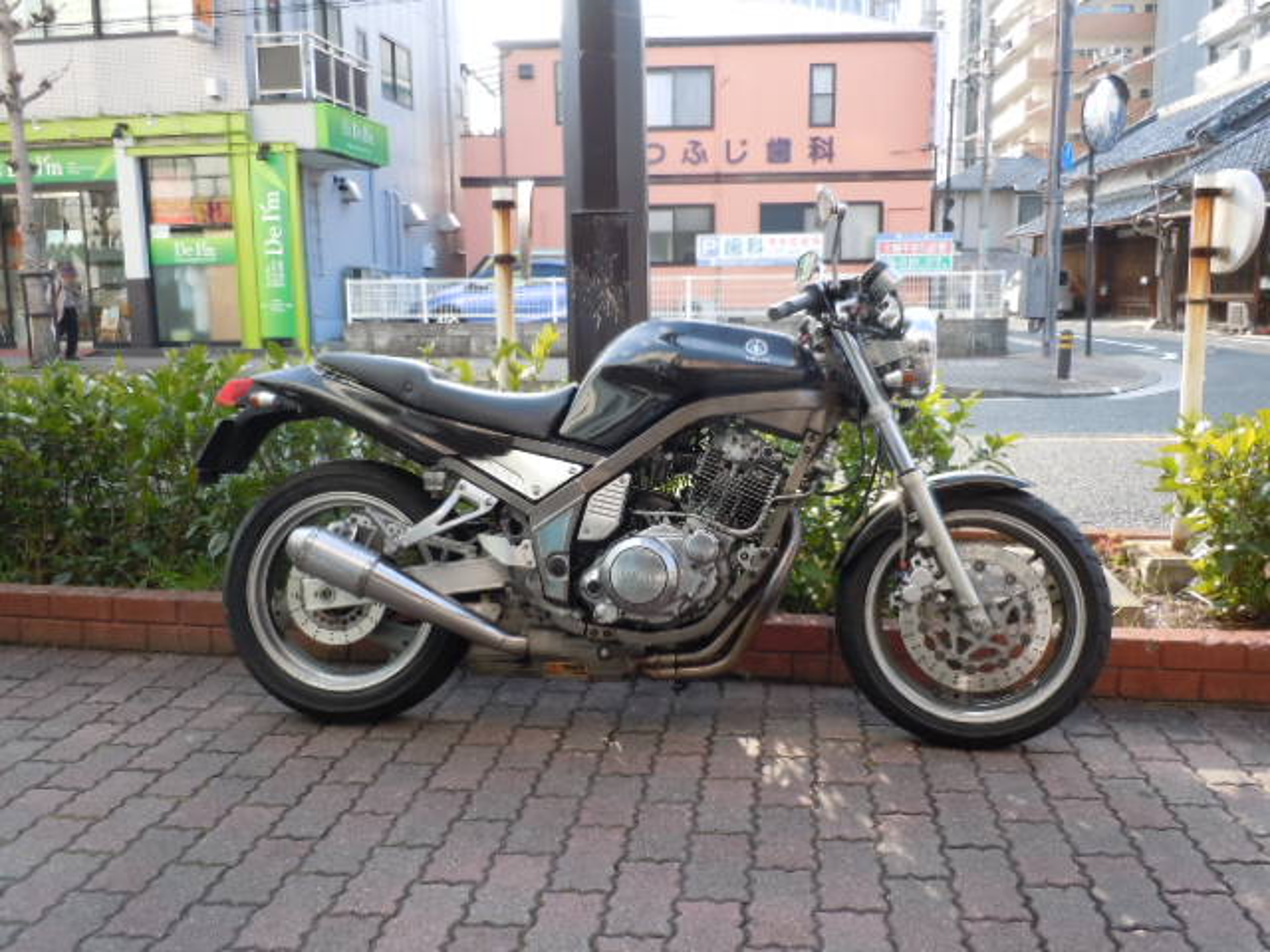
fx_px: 1027
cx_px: 635
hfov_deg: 63.4
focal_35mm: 28
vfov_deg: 49.7
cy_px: 476
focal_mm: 5
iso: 100
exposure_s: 1/100
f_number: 3.7
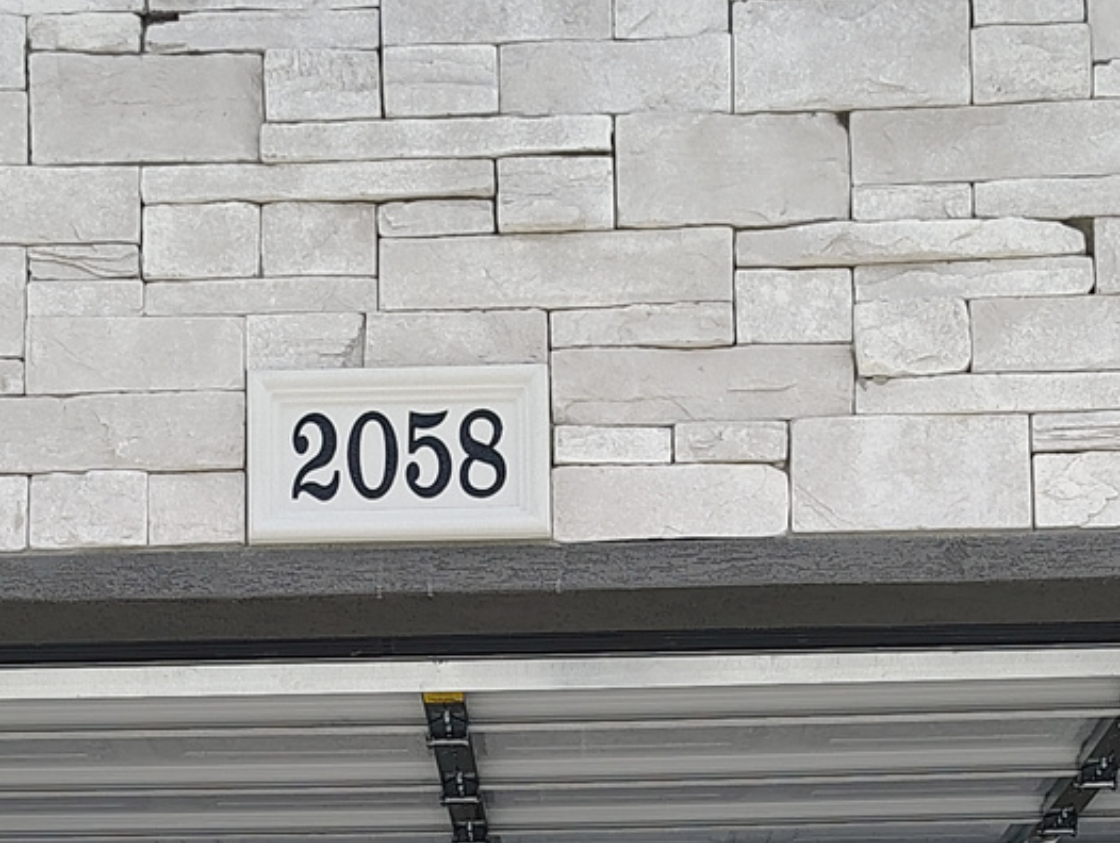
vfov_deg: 14.9
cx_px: 494
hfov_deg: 21.0
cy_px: 1235
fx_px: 3013
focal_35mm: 93
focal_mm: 5.56
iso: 100
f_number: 1.8
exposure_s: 1/784
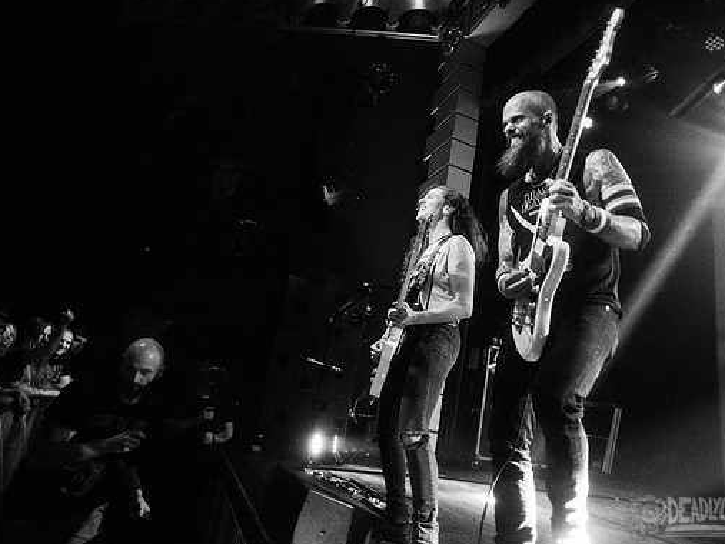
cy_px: 270
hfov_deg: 76.3
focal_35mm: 22
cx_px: 383
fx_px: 461
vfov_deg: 61.1
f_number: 3.2
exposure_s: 1/500
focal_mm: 20
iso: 3200
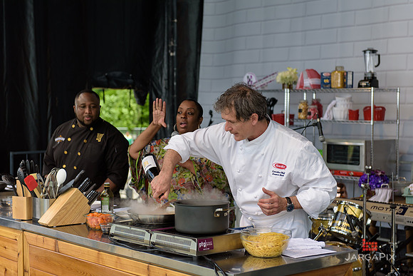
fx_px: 757
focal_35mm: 66
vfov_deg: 20.6
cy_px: 138
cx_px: 206
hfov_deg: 30.5
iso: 200
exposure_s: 1/1250
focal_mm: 66
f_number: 3.2
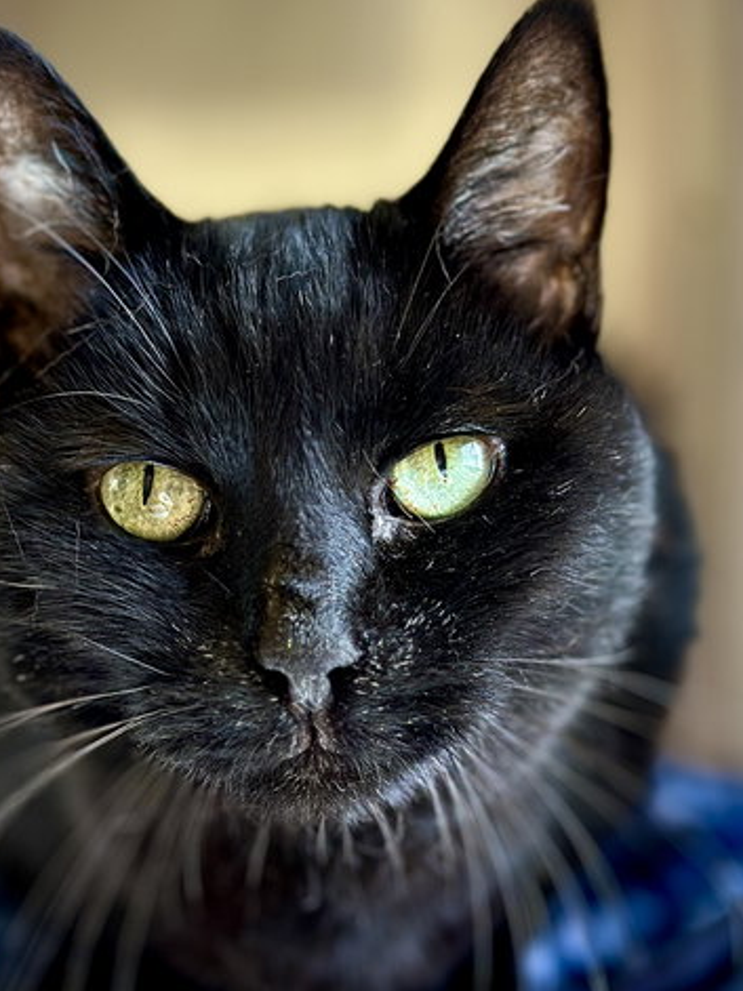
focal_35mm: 68
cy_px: 599
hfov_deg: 21.6
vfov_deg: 28.5
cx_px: 299
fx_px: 1947
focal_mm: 6.86
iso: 200
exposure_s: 1/120
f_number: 1.78
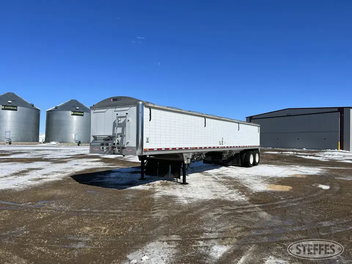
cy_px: 132
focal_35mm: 26
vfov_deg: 53.1
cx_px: 176
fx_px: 264
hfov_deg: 67.3
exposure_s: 1/11364
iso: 50
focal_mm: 5.7
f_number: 1.5
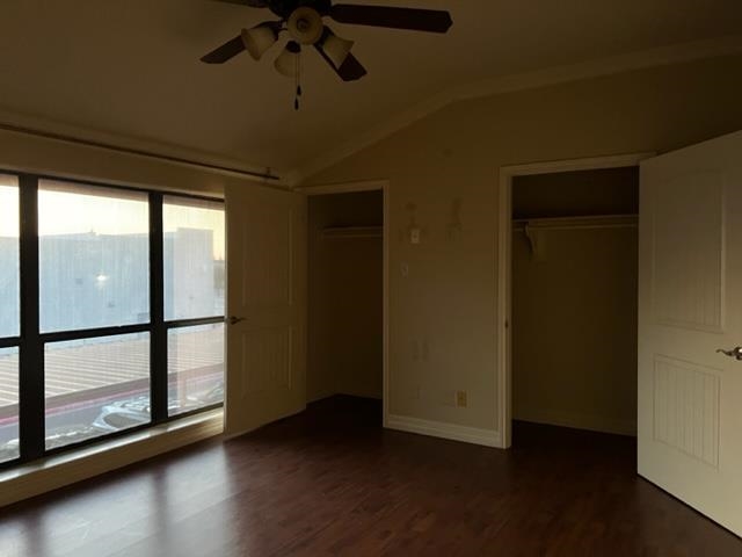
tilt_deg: -1.1
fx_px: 557
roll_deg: +0.4
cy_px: 278
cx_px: 371
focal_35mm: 26
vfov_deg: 53.1
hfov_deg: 67.3
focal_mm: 5.7
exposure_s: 1/33
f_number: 1.5
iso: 640
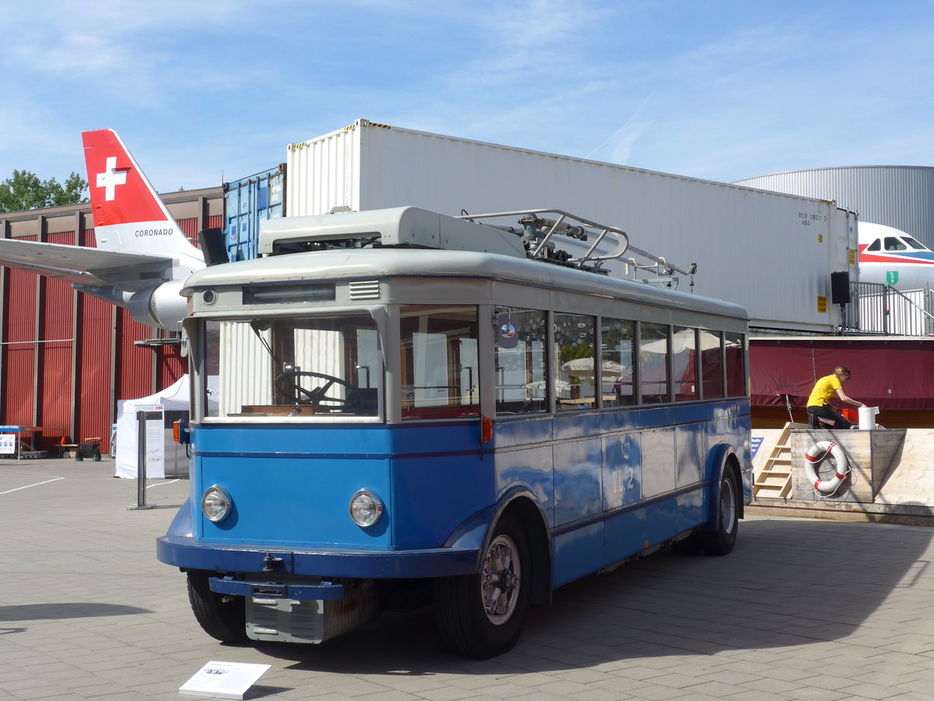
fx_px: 1322
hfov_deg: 38.9
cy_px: 350
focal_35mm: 49
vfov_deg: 29.7
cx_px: 467
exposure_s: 1/1000
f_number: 3.2
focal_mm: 10.1
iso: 80
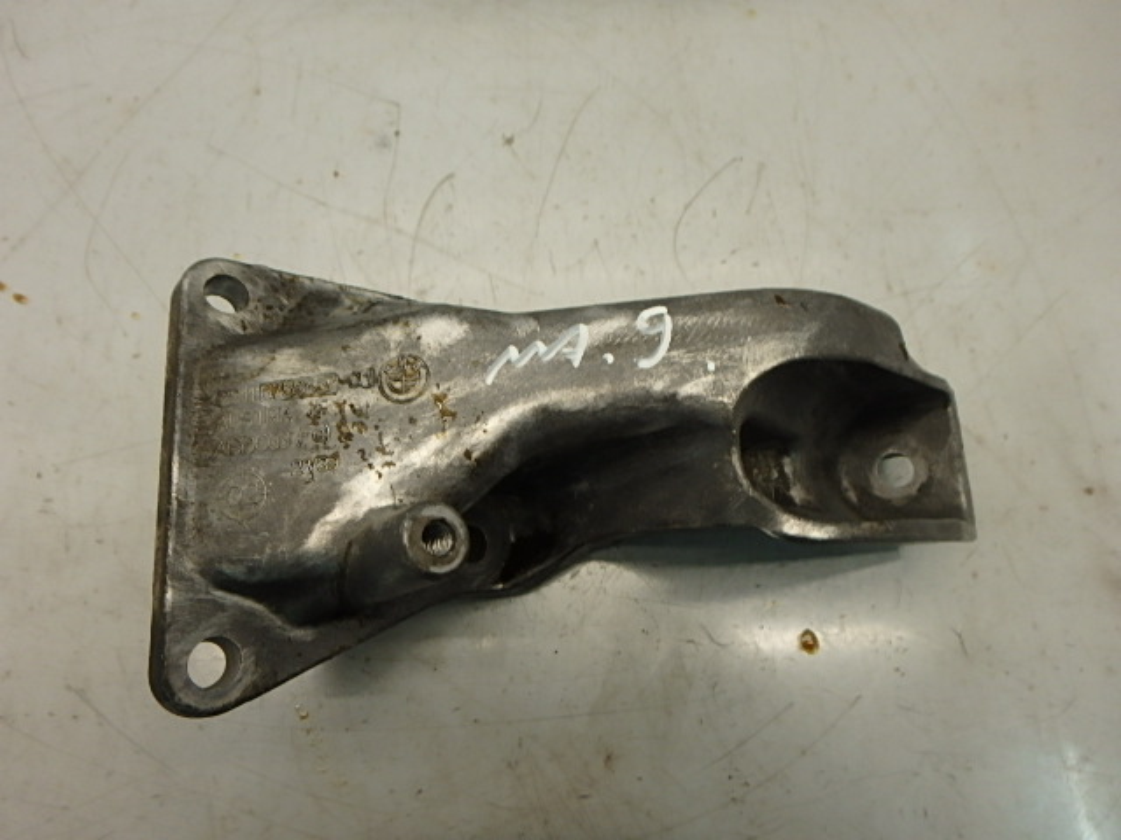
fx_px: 680
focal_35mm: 21
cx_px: 560
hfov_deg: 79.0
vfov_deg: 63.4
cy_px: 420
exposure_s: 1/60
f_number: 3.5
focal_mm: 3.7
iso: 160
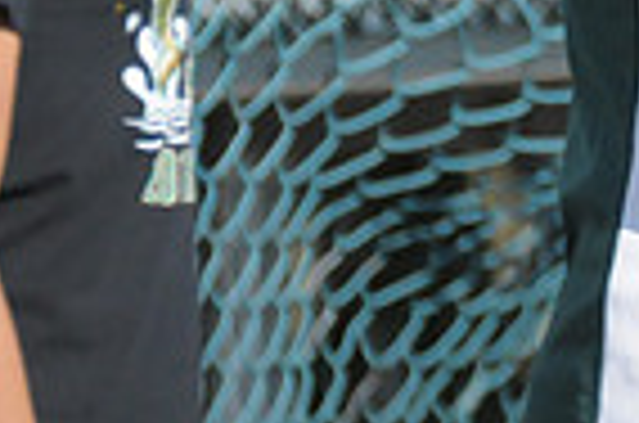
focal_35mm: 2452
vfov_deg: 0.6
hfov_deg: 0.8
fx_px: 43426
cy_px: -290
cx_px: 756
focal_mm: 400
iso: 1600
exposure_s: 1/8000
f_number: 4
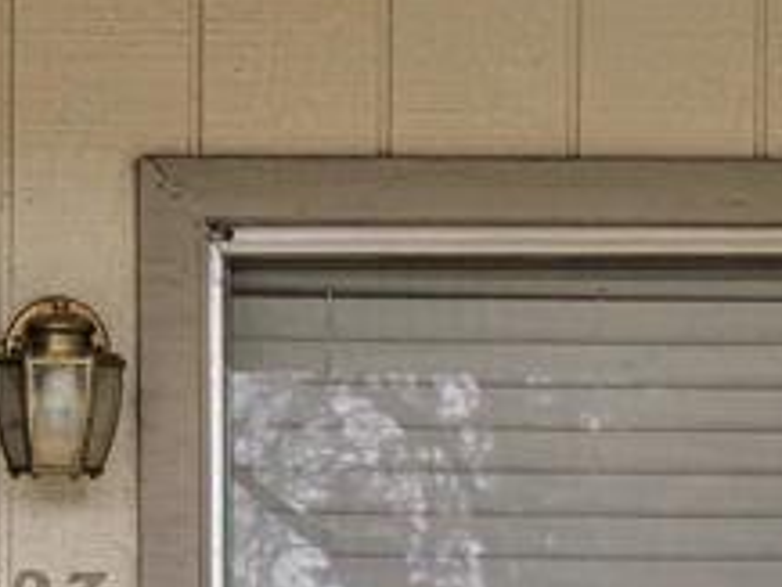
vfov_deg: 10.6
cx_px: -141
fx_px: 2984
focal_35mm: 132
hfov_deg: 14.5
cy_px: 1052
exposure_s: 1/320
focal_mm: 14
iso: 125
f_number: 3.5
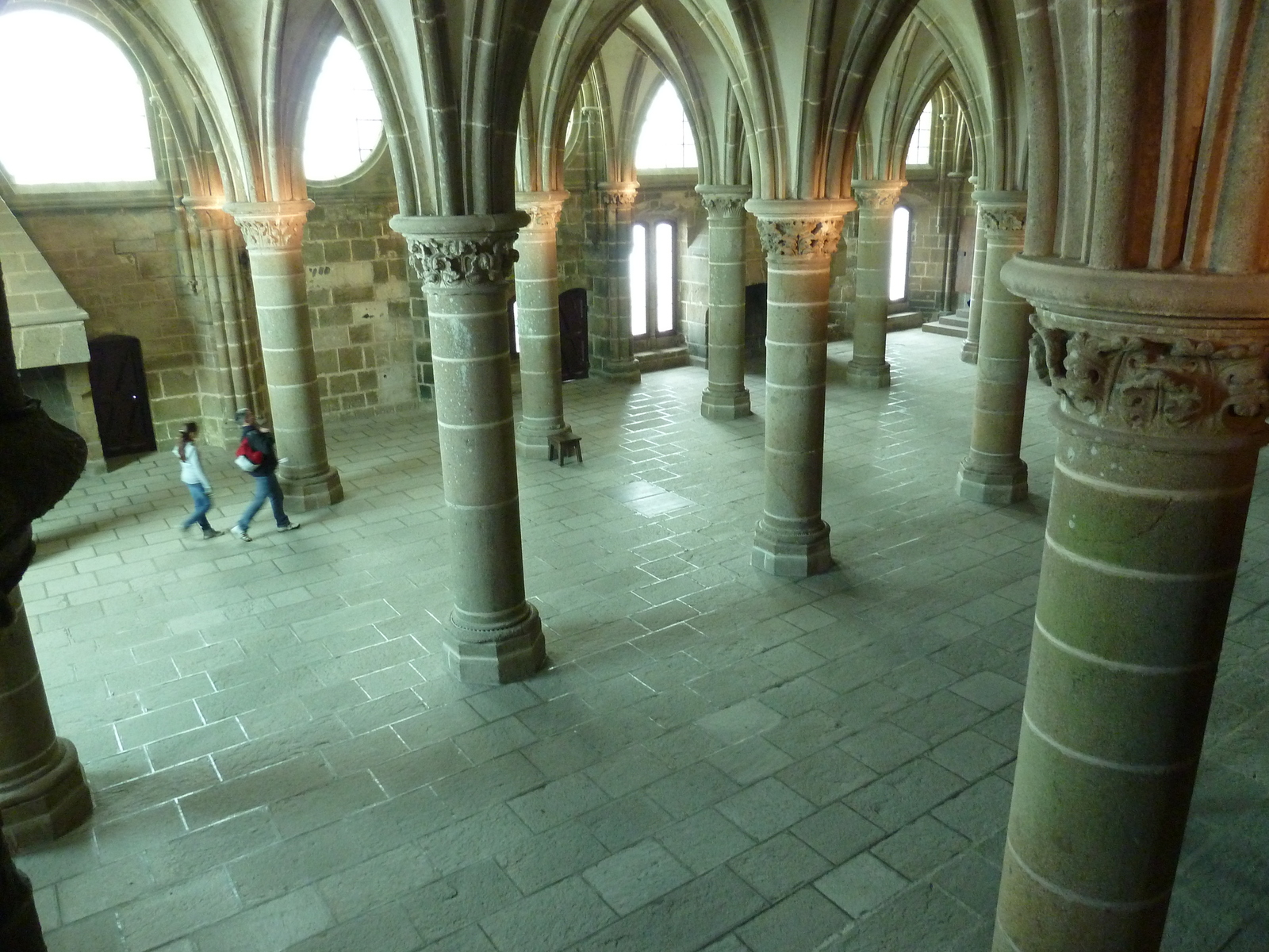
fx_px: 916
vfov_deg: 54.9
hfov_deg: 69.4
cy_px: 476
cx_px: 634
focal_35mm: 25
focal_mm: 4.1
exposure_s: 1/20
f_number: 3.3
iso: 400
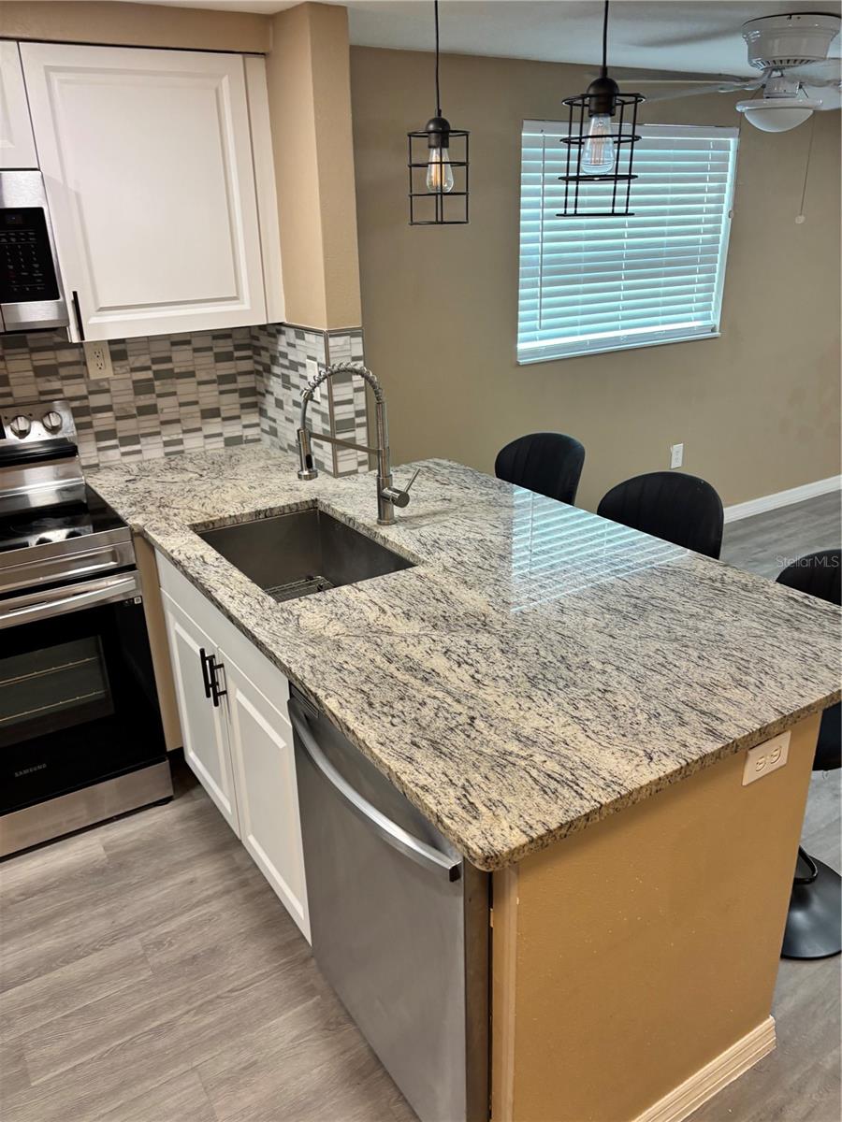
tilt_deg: -20.7
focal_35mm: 26
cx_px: 421
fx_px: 843
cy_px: 561
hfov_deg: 53.1
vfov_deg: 67.3
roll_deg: +0.9
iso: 80
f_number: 1.6
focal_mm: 5.96
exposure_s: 1/60
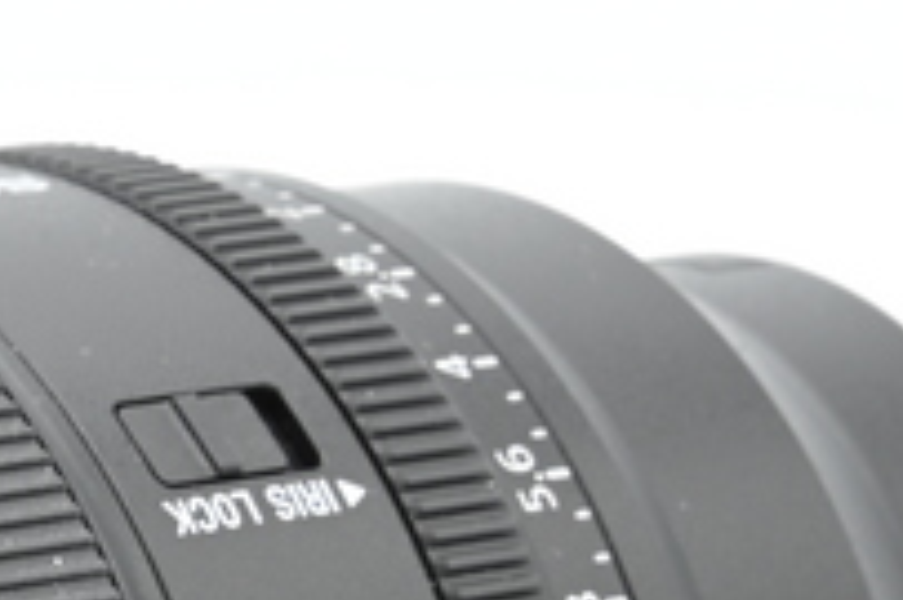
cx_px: -80
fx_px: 6817
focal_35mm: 272
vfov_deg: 5.0
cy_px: 922
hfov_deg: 7.5
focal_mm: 75
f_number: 16
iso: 200
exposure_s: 1/13
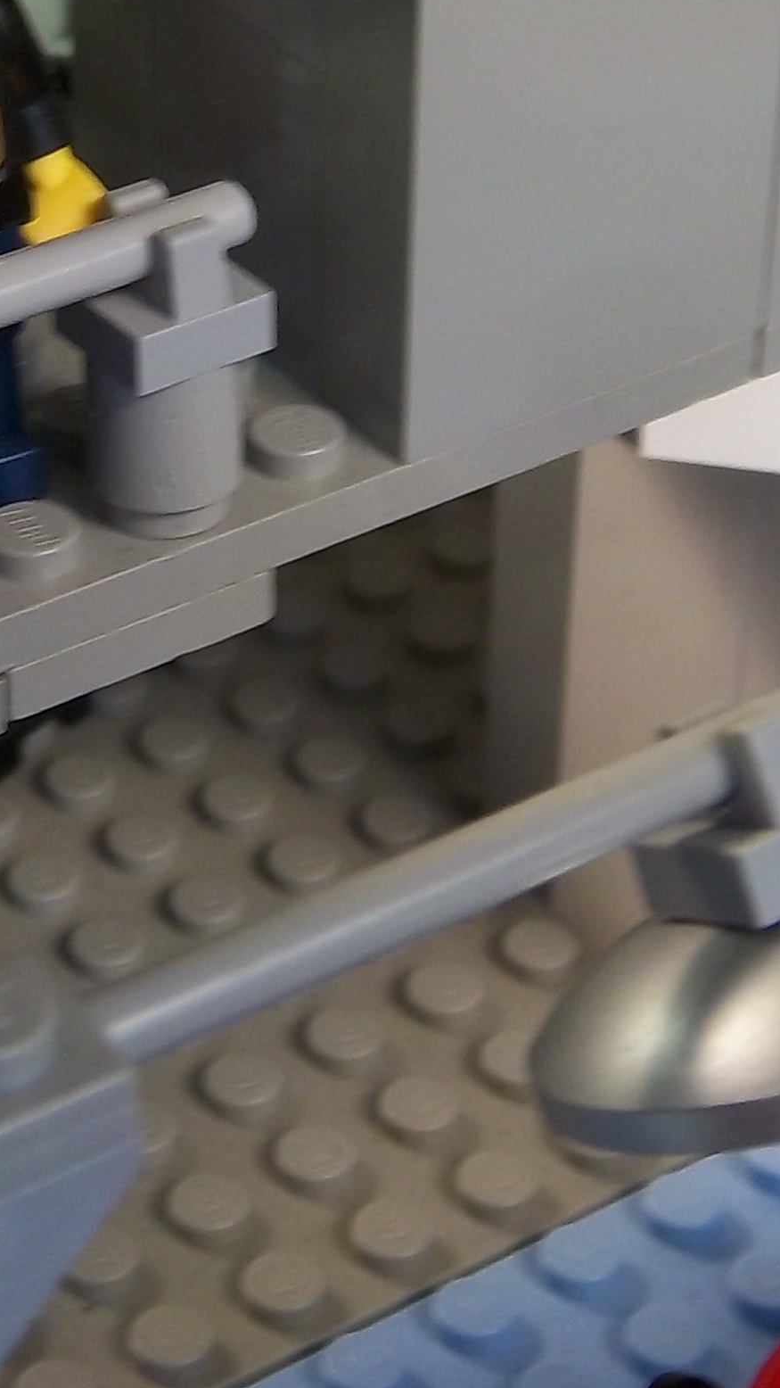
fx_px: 3604
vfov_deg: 21.5
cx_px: -31
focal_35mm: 98
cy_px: 301
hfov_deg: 12.2
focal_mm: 6.2
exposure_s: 1/40
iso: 74
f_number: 3.8
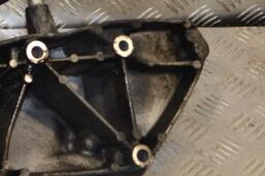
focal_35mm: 112
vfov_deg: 12.2
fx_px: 824
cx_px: -37
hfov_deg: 17.6
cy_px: 83
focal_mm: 32
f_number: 4.8
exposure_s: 1/125
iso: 320
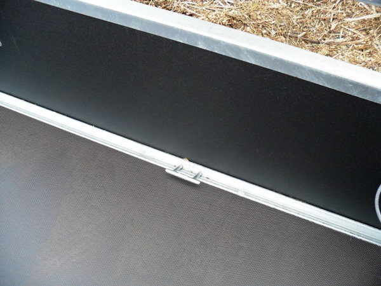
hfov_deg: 52.6
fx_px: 385
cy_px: 143
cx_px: 190
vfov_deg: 40.7
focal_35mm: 35
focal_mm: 6.3
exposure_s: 1/250
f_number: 3
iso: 80
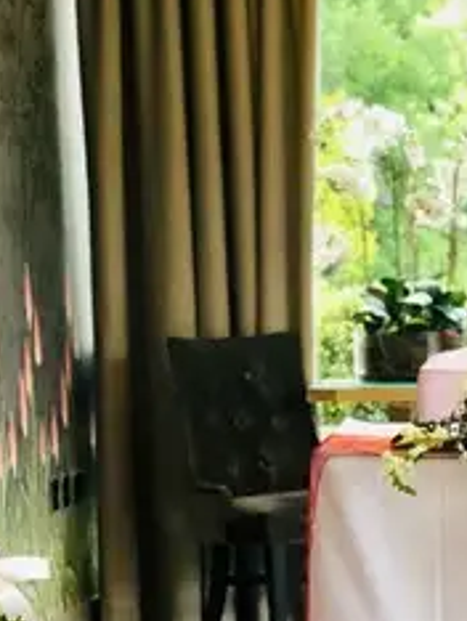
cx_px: 624
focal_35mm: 160
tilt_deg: -7.5
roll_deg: +1.4
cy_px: 677
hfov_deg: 9.1
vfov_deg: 12.1
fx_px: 2873
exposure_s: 1/50
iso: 80
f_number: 2.4
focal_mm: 6
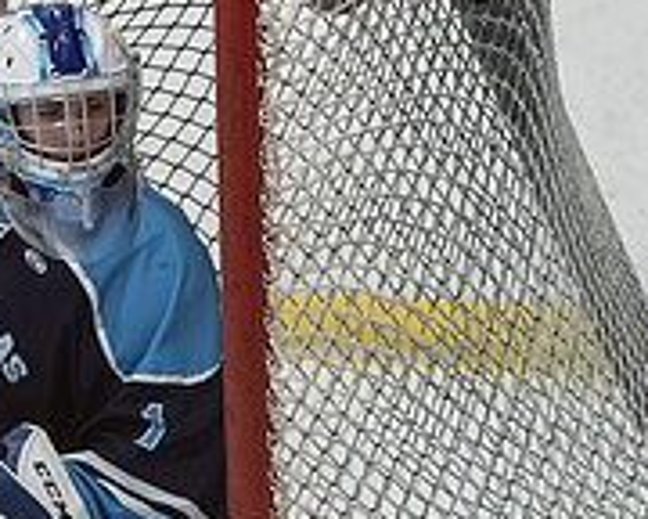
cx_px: 1123
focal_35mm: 462
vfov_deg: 3.4
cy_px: 345
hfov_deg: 4.2
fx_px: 8860
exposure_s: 1/1250
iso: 2500
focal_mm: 120
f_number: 2.8
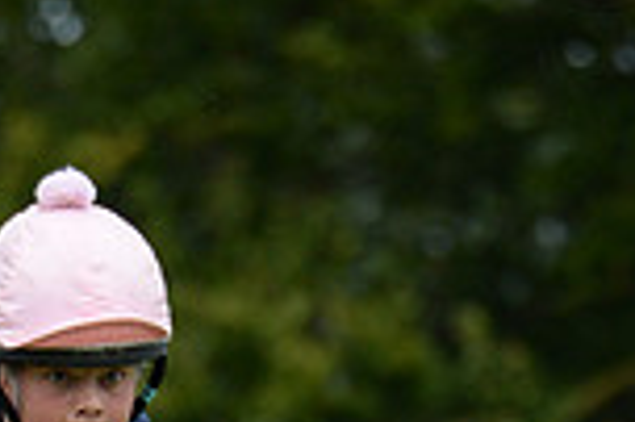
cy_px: 1095
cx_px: 104
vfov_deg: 0.9
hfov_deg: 1.4
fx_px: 26940
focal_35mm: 1529
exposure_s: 1/1000
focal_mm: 400
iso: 1000
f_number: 8
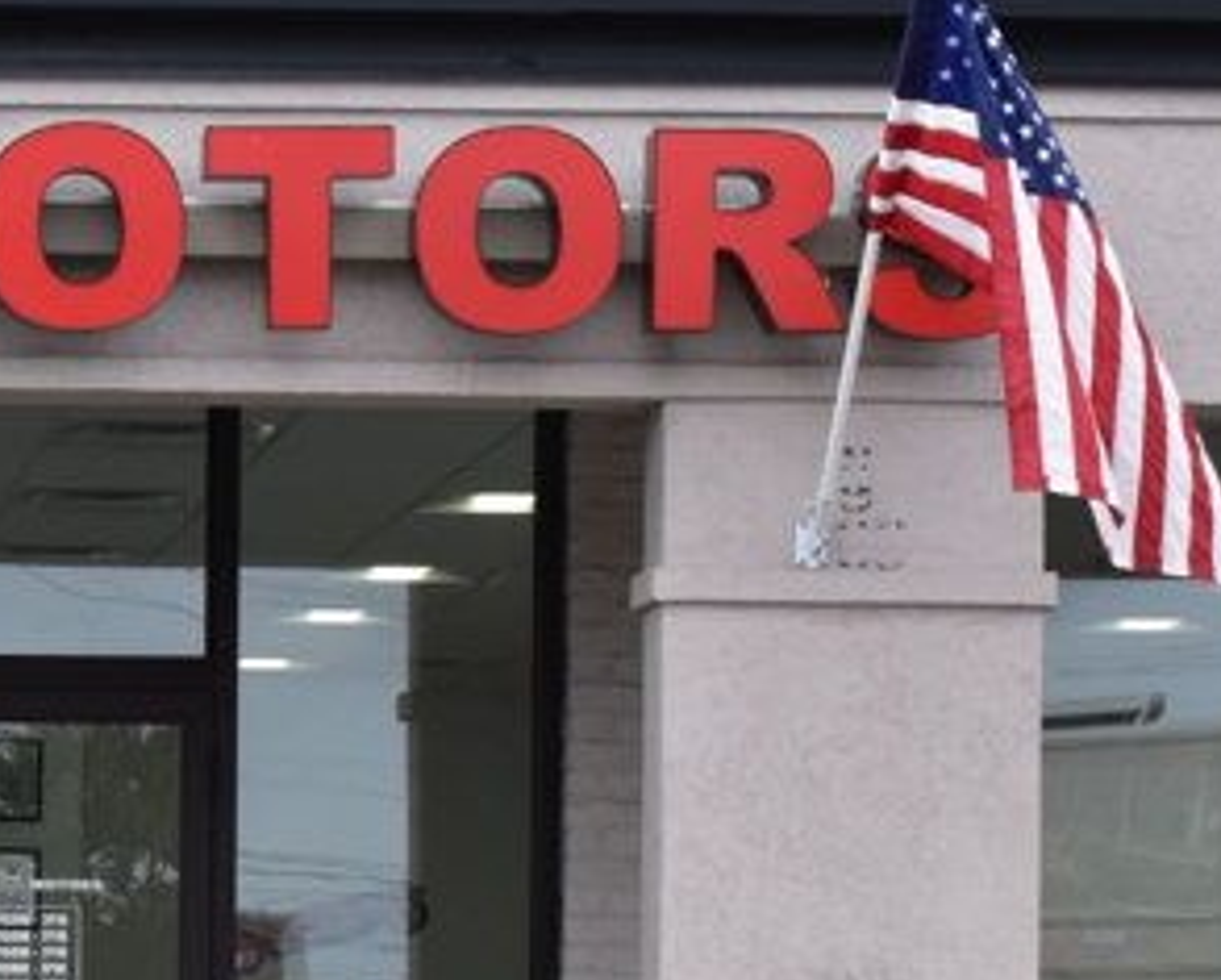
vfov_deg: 9.2
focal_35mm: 167
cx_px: -321
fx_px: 6041
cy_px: 1118
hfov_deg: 11.3
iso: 400
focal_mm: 34
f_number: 10
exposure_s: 1/250
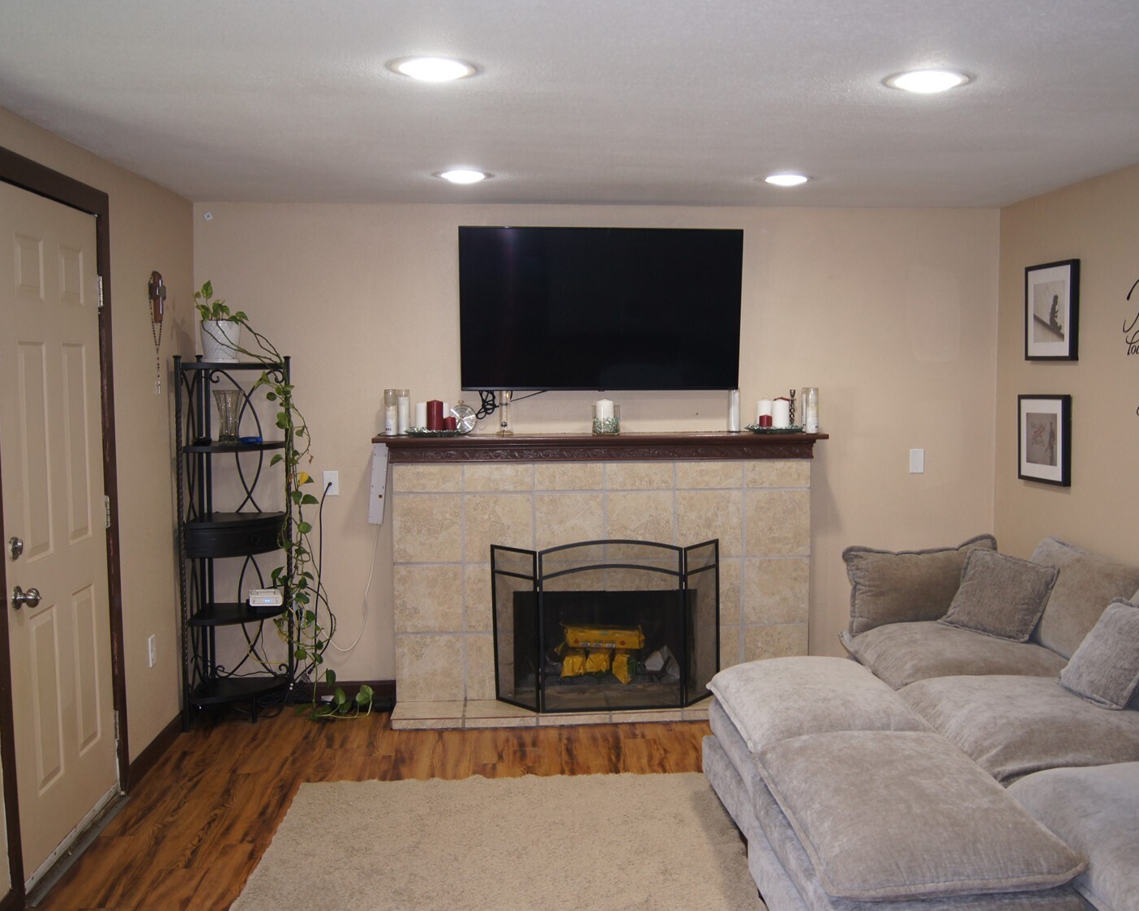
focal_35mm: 34
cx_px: 664
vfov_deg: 43.4
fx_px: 1146
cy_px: 456
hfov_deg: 52.6
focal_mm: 20
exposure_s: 1/60
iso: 400
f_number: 4
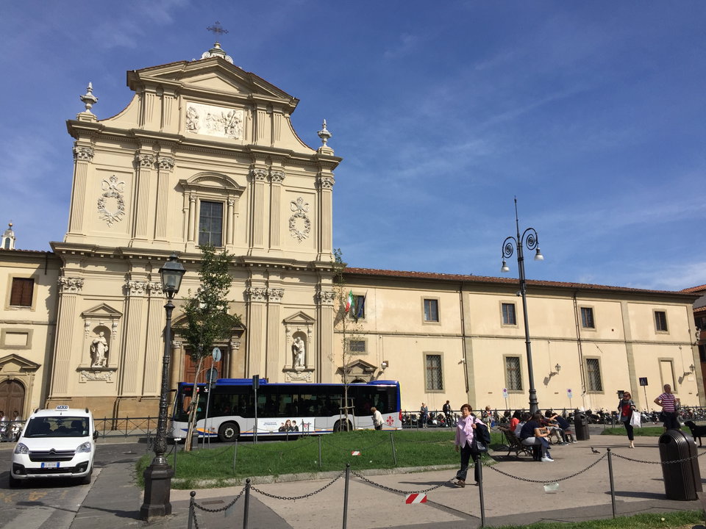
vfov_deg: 48.2
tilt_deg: +13.6
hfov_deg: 61.7
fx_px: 591
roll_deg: +0.1
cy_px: 264
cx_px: 353
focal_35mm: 29
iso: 32
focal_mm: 4.15
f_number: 2.2
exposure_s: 1/3049
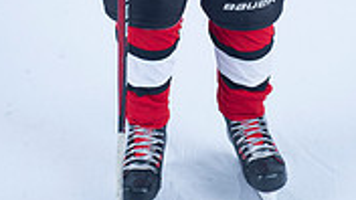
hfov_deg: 17.4
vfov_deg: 9.4
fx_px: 1161
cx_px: 194
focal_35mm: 123
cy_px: -172
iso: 250
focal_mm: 46
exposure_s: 1/160
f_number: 18
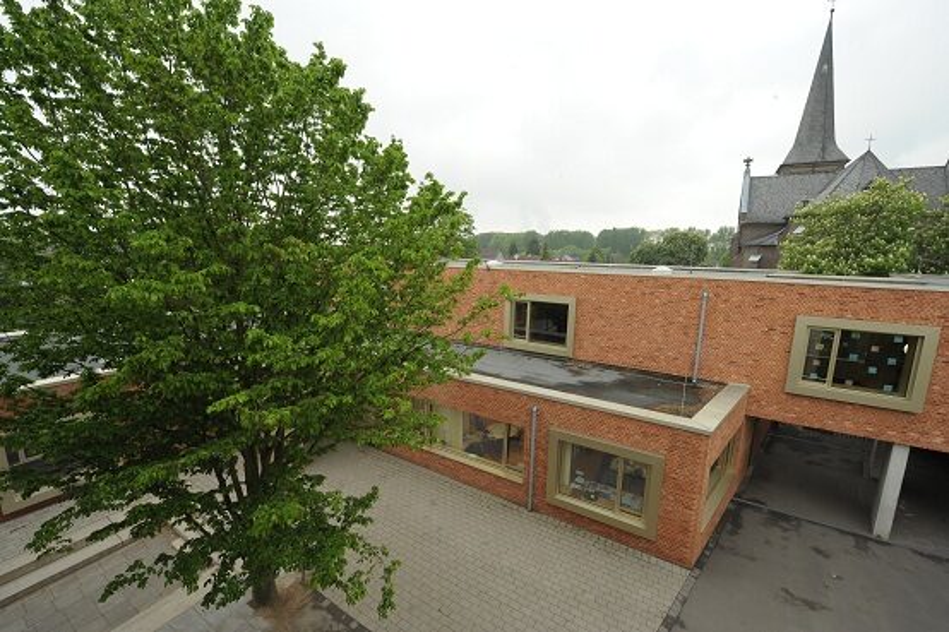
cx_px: 474
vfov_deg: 81.2
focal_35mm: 14
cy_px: 316
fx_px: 369
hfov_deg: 104.3
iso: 640
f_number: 11
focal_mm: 14
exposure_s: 1/100
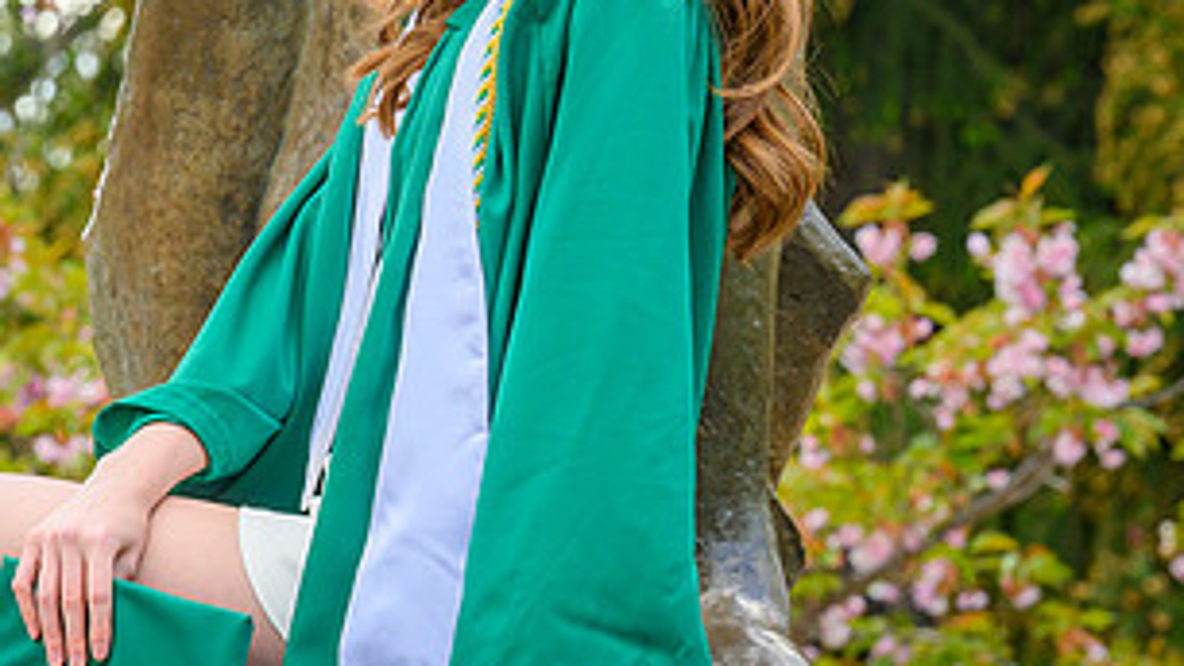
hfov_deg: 6.7
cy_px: 20
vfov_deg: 3.8
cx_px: 115
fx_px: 10139
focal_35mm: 323
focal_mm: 135
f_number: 7.1
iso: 250
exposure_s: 1/200
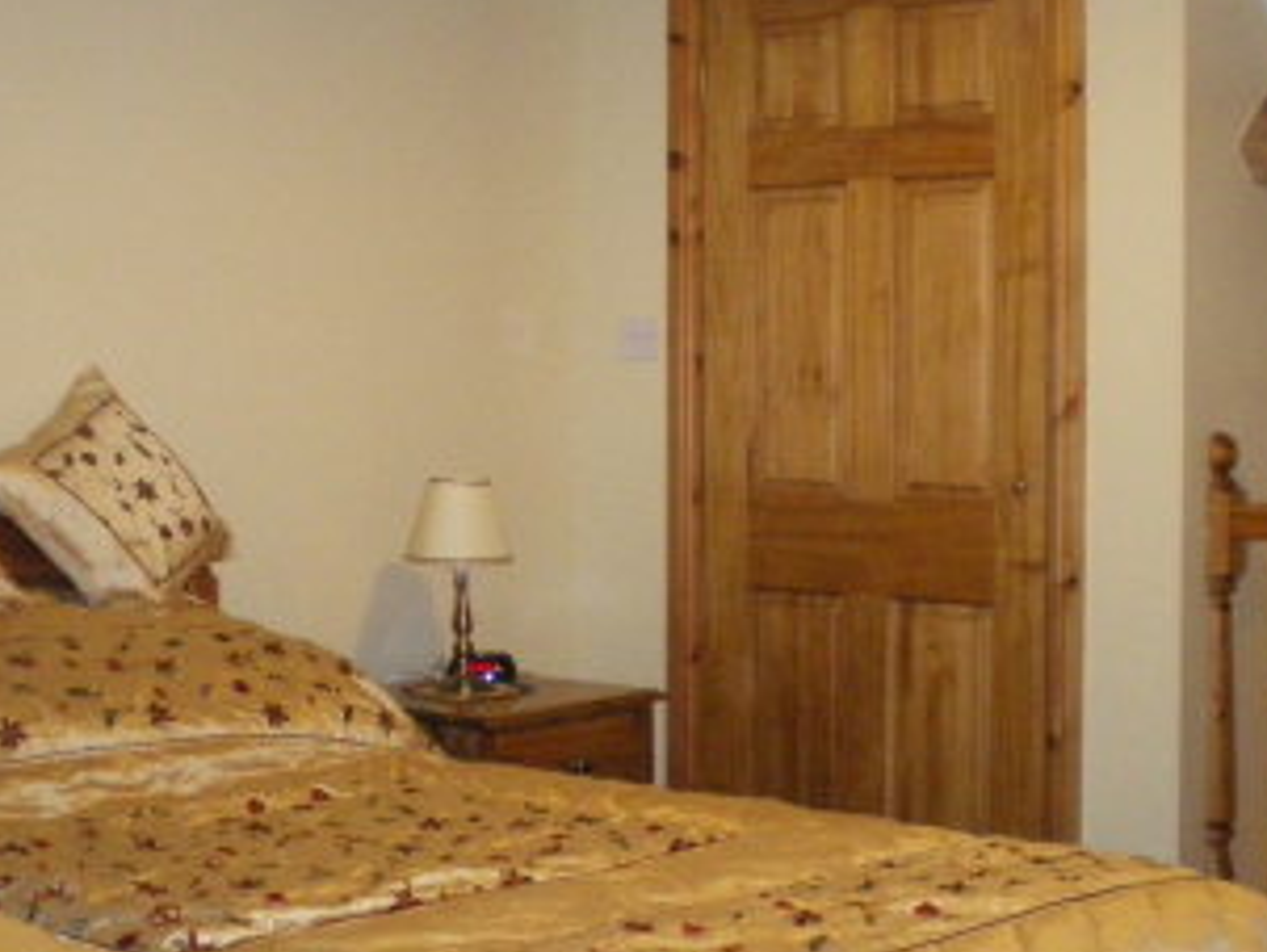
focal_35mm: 61
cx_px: 659
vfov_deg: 24.0
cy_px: 415
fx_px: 2234
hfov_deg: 31.7
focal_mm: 6.3
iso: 800
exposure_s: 1/50
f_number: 3.1
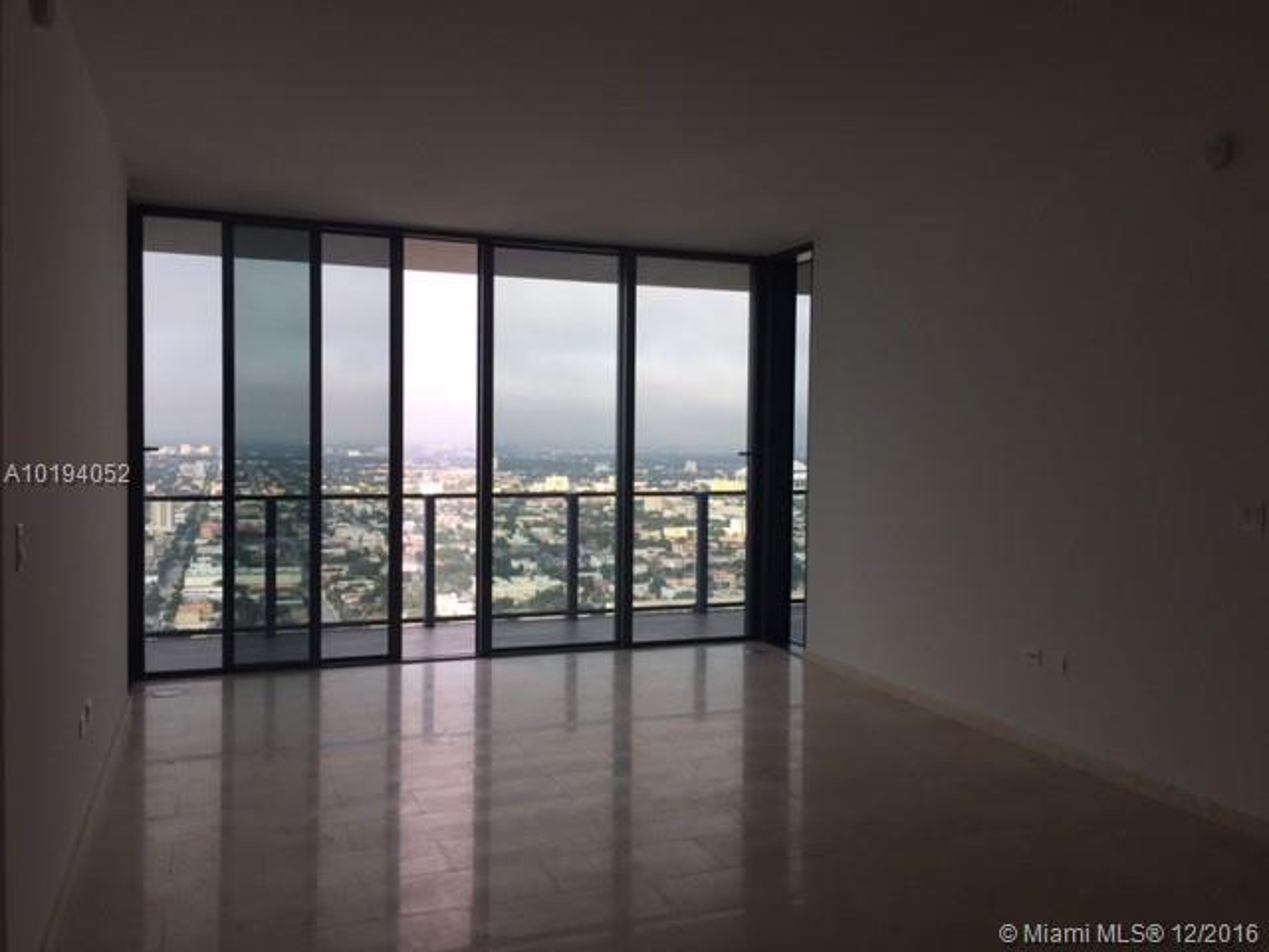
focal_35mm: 29
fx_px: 1063
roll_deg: -1.4
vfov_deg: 48.2
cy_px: 476
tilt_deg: -3.0
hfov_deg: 61.7
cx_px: 634
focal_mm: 4.15
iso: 32
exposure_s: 1/507
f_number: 2.2
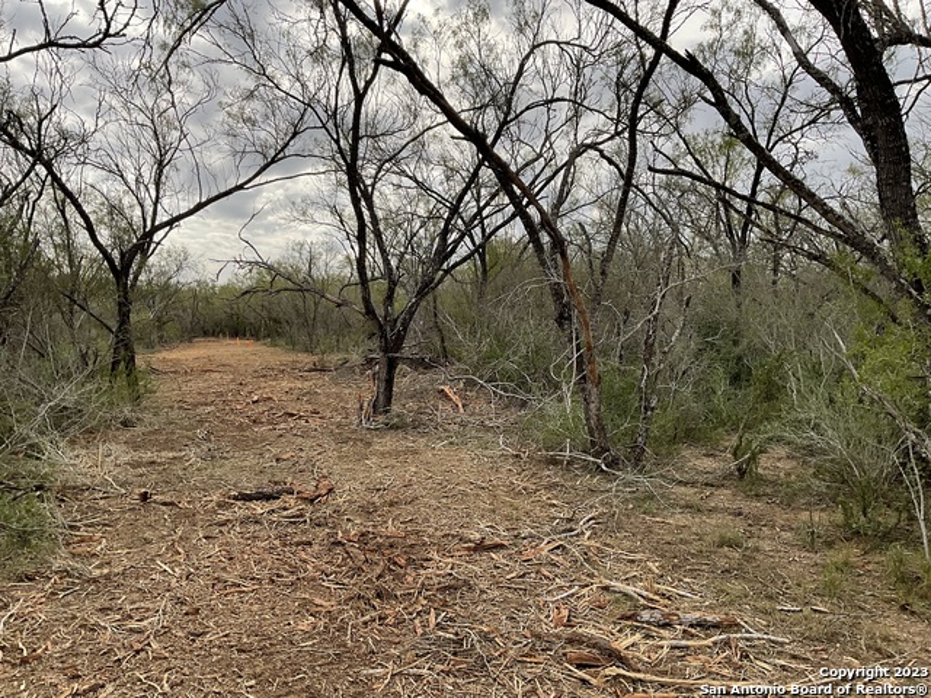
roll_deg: -1.6
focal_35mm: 29
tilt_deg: -1.9
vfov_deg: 48.2
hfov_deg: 61.7
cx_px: 466
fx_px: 780
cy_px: 349
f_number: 1.8
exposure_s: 1/1311
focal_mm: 3
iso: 16
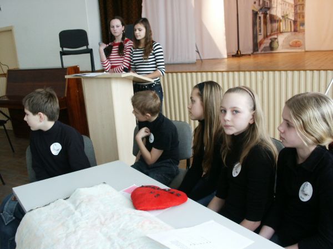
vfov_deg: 40.7
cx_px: 166
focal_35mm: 35
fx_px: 337
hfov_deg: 52.6
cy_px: 124
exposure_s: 1/45
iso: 200
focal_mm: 7.18
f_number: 3
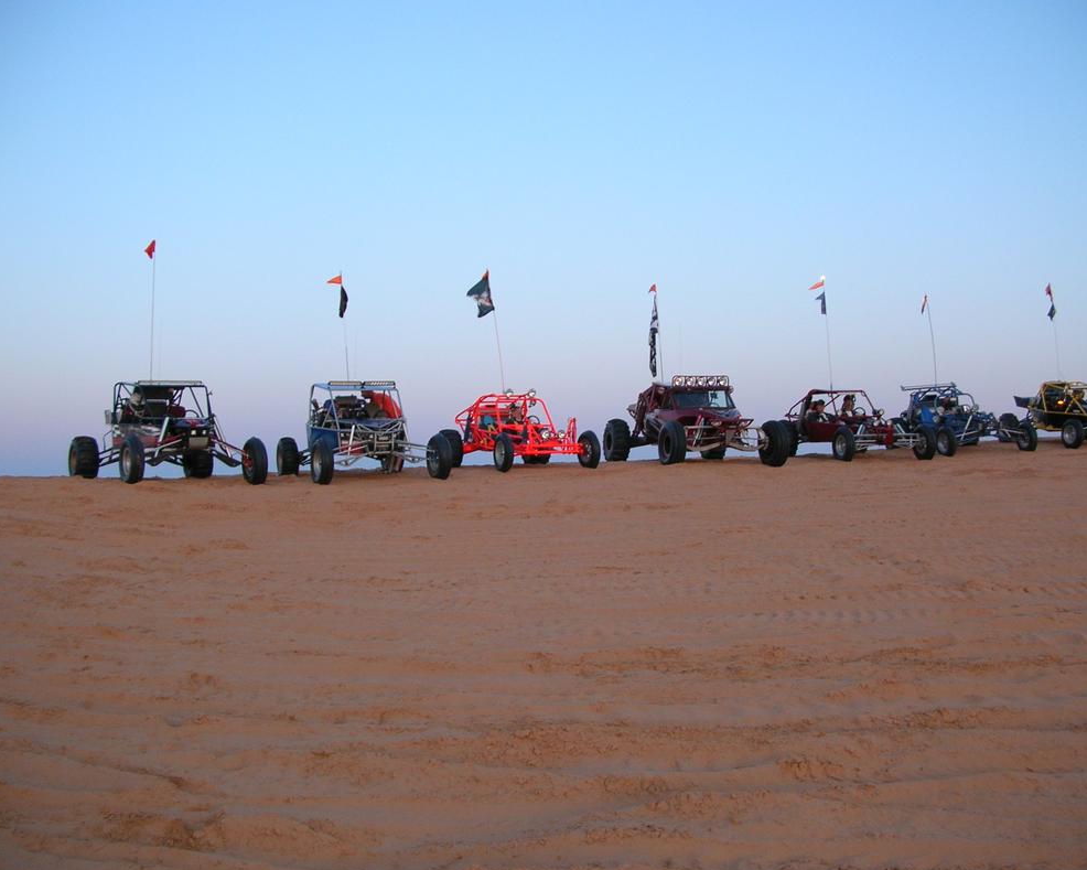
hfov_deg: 49.0
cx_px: 586
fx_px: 1190
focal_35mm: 37
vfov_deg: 40.1
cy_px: 432
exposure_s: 1/30.6
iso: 56
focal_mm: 5.8
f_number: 2.8
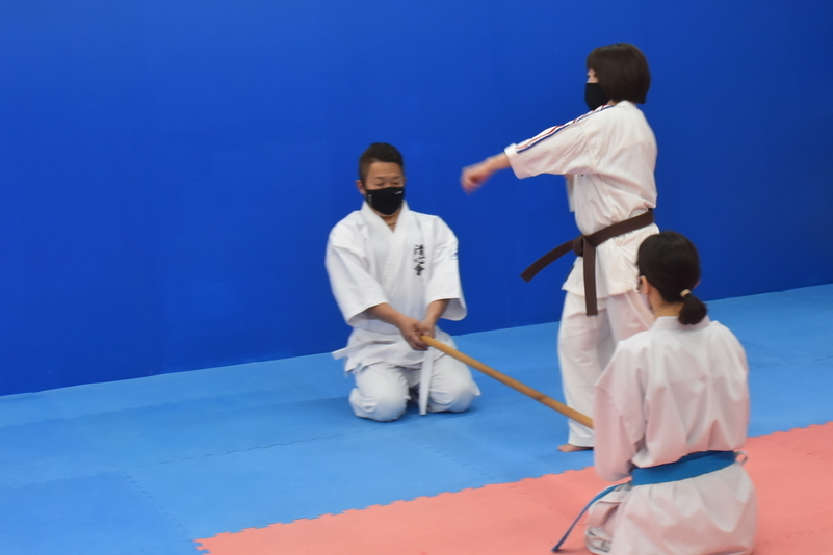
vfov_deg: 18.9
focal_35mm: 72
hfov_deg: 27.7
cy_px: 257
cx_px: 621
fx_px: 1666
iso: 1000
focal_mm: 32
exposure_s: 1/60
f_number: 4.2
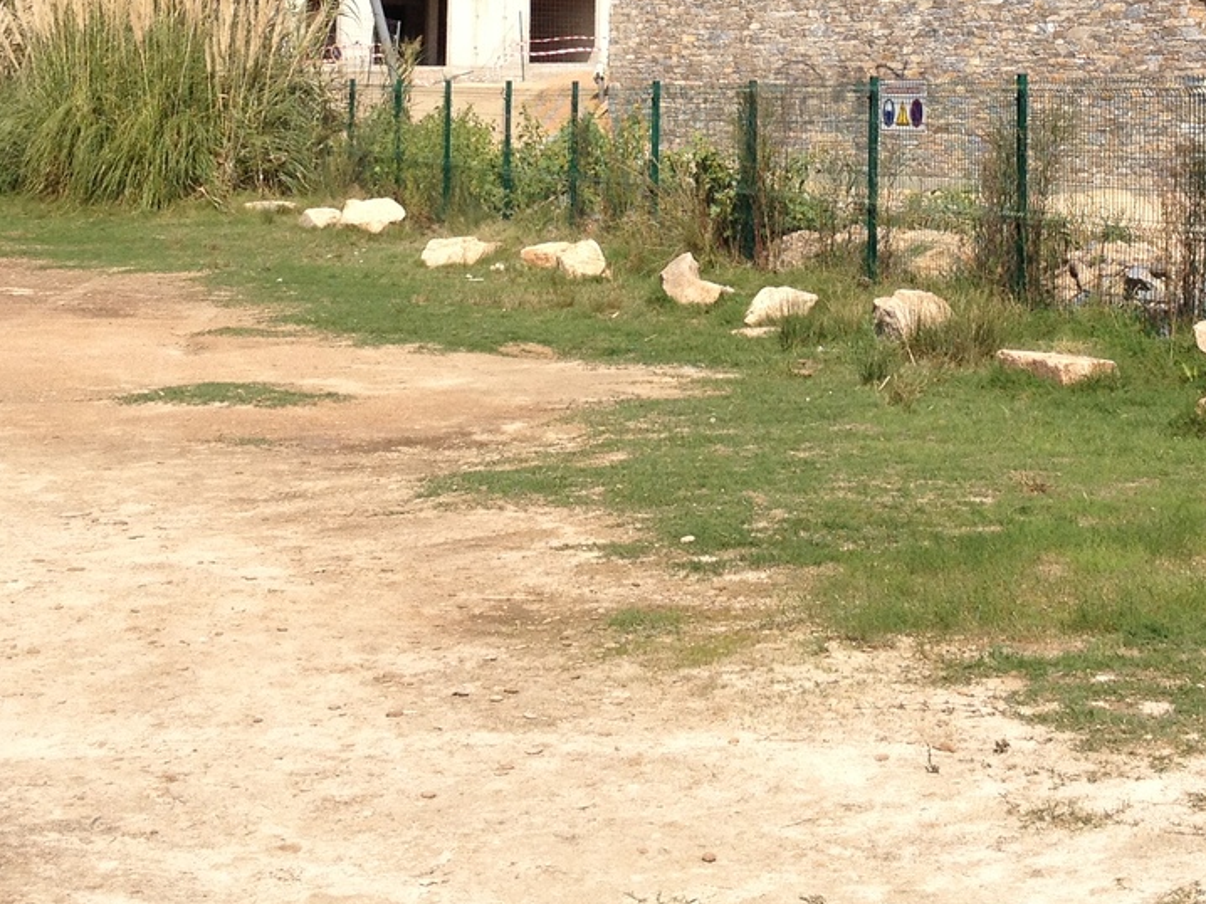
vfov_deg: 18.2
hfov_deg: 24.9
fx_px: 2717
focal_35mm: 78
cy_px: -77
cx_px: 793
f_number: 2.4
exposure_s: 1/1727
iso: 64
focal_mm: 4.28
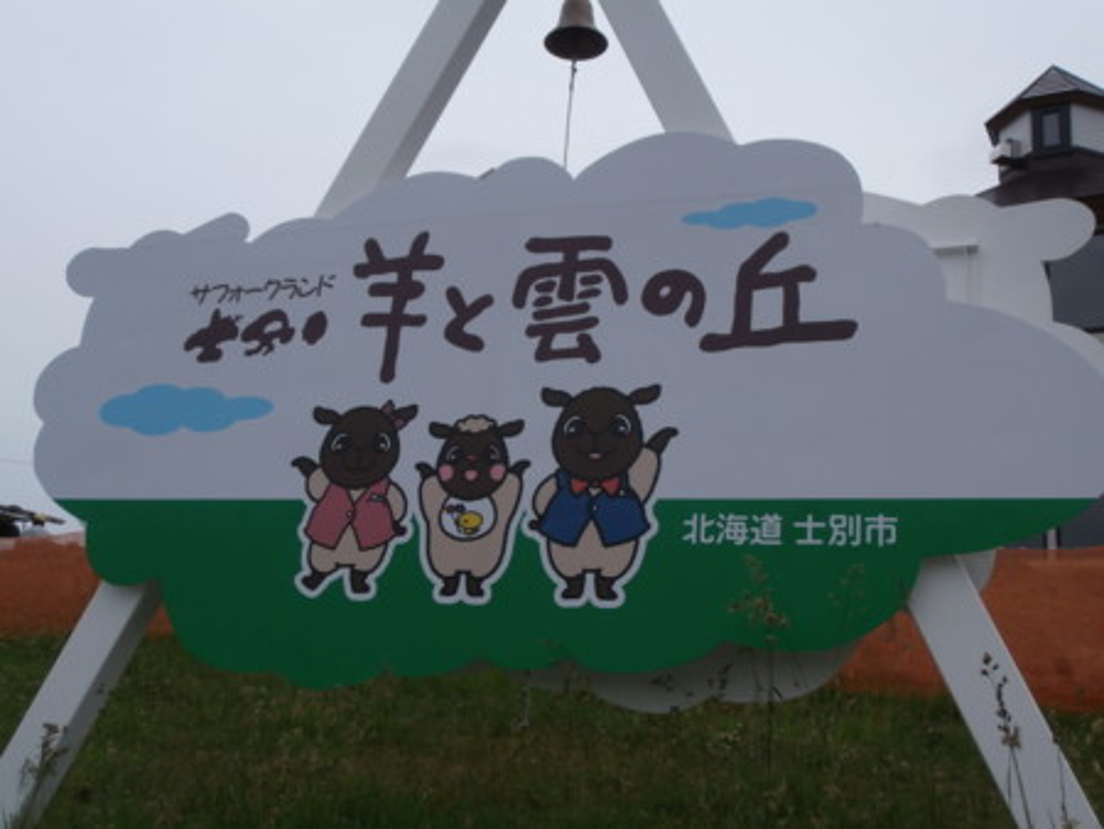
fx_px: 1213
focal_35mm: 38
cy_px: 414
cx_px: 552
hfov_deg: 49.0
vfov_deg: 37.8
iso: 100
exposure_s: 1/400
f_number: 3.9
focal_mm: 6.67
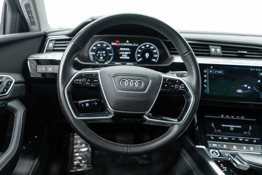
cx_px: 131
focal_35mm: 28
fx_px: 204
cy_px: 88
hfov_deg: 65.5
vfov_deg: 46.4
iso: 1000
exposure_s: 1/40
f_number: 3.2
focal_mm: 28
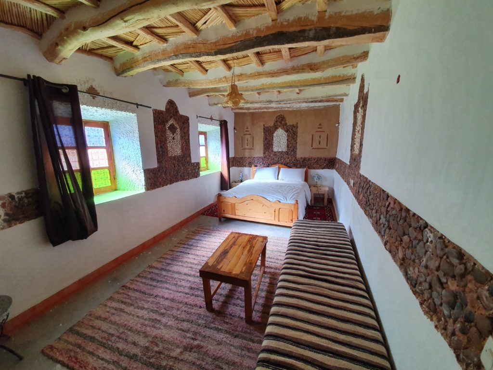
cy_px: 185
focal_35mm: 13
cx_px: 246
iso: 125
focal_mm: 1.8
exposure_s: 1/50
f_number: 2.2
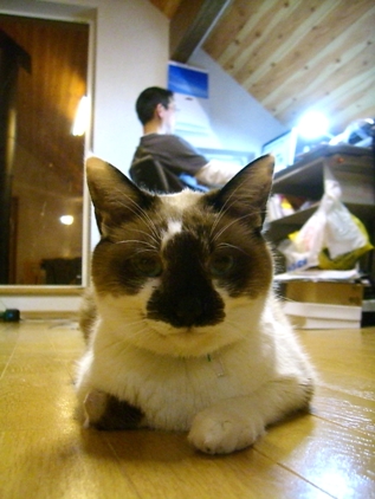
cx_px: 188
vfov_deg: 49.0
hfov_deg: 37.8
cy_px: 250
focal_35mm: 38
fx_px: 548
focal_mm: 6.2
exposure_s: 1/50
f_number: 2.7
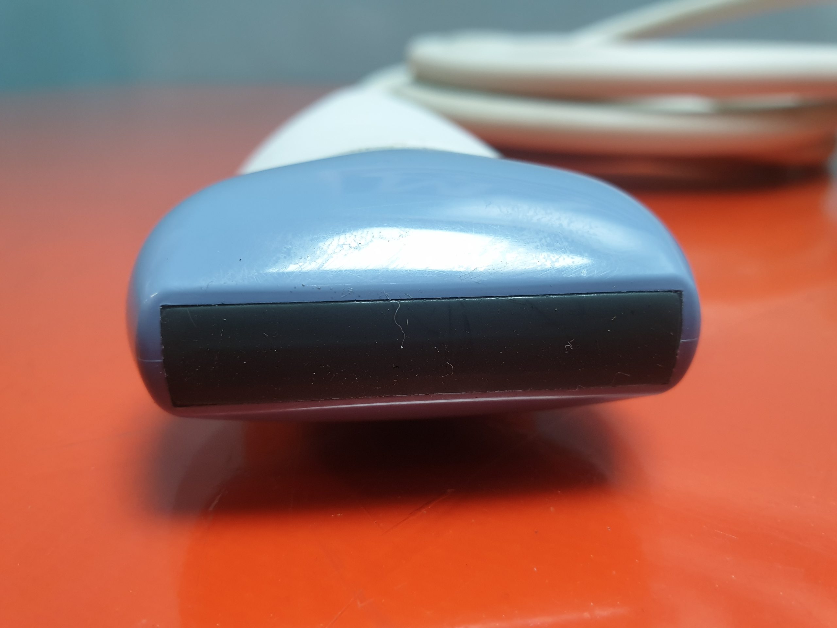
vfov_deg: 53.1
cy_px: 314
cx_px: 418
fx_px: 629
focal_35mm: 26
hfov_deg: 67.3
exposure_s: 1/50
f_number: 2.4
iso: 250
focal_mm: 4.3
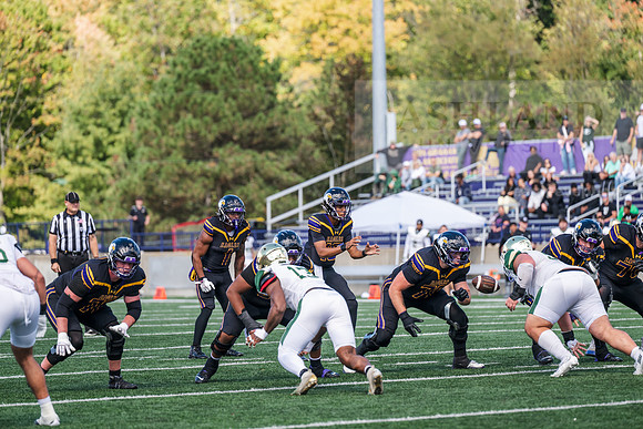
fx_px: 3573
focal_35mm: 200
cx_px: 322
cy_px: 214
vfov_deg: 6.9
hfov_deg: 10.3
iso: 320
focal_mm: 200
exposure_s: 1/1250
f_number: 3.5
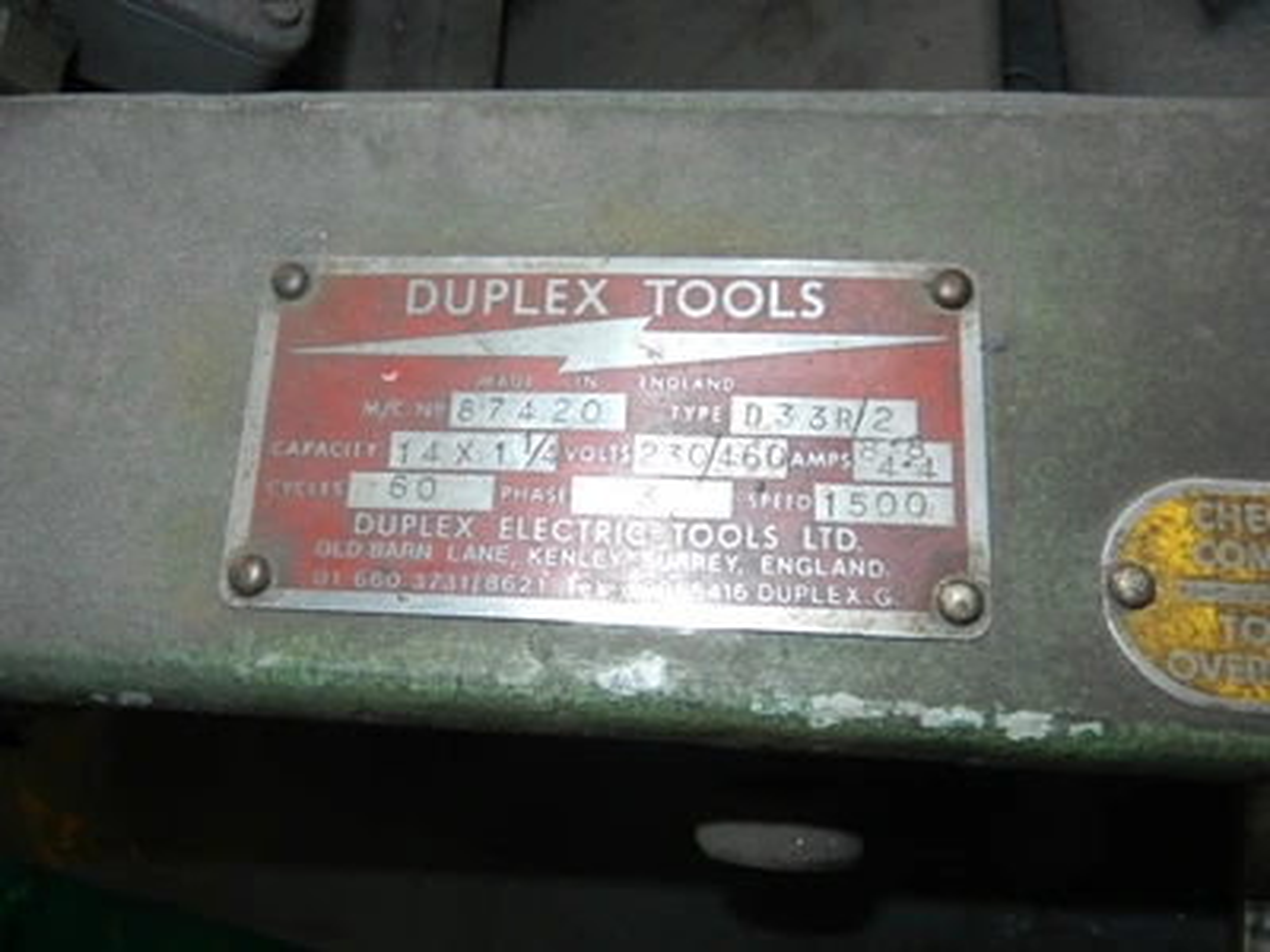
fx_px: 917
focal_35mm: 25
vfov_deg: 54.9
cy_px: 476
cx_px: 635
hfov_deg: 69.4
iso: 200
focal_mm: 4.5
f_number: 3.5
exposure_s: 1/30
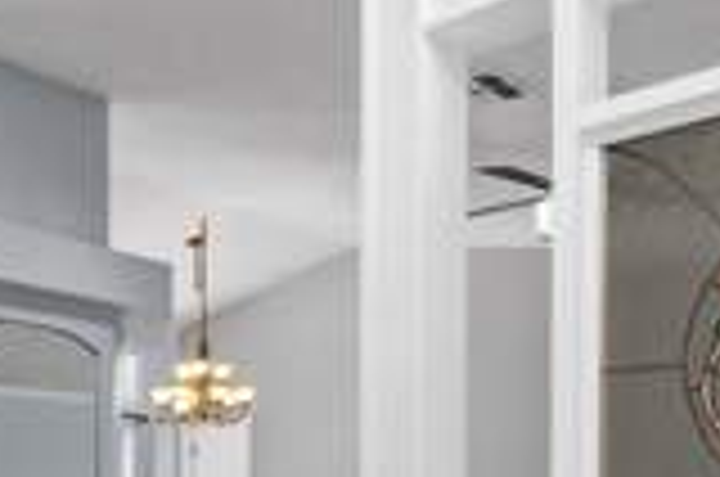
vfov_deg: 25.7
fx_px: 958
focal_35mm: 48
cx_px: 40
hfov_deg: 37.8
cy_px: 533
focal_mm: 16
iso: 320
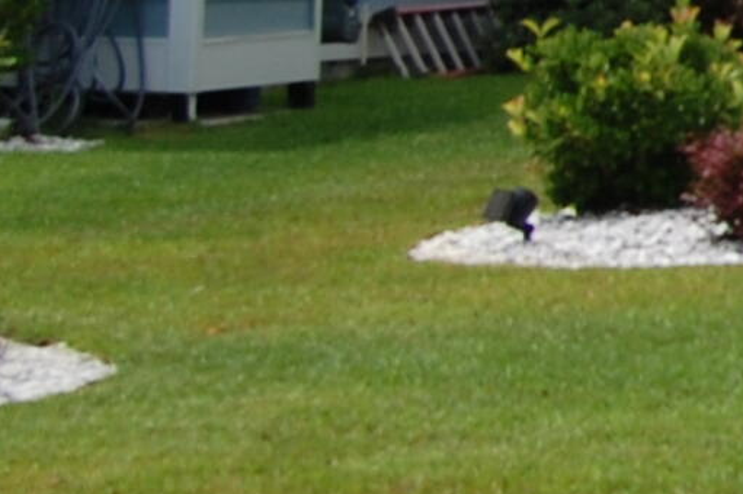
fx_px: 4723
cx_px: 2169
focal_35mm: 229
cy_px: -260
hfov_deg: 7.9
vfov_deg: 5.9
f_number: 10
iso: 200
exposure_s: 1/400
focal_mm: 26
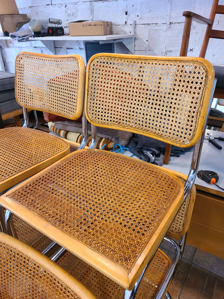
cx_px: 112
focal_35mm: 26
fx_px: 224
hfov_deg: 53.1
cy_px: 150
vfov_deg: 67.3
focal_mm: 5.4
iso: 400
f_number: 1.8
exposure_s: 1/50
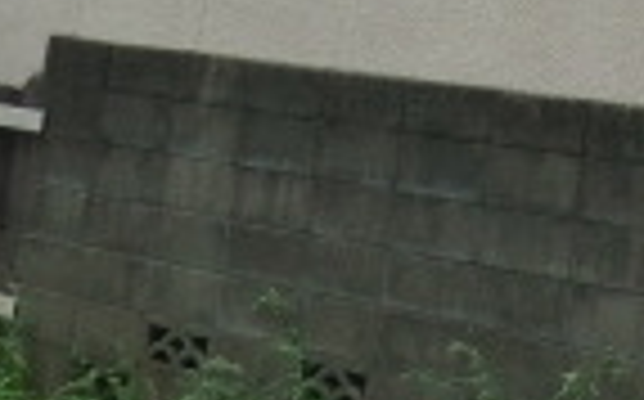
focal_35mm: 114
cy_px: -216
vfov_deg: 11.0
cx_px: 757
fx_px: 1998
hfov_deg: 17.5
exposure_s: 1/200
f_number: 3.2
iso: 80
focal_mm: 4.3
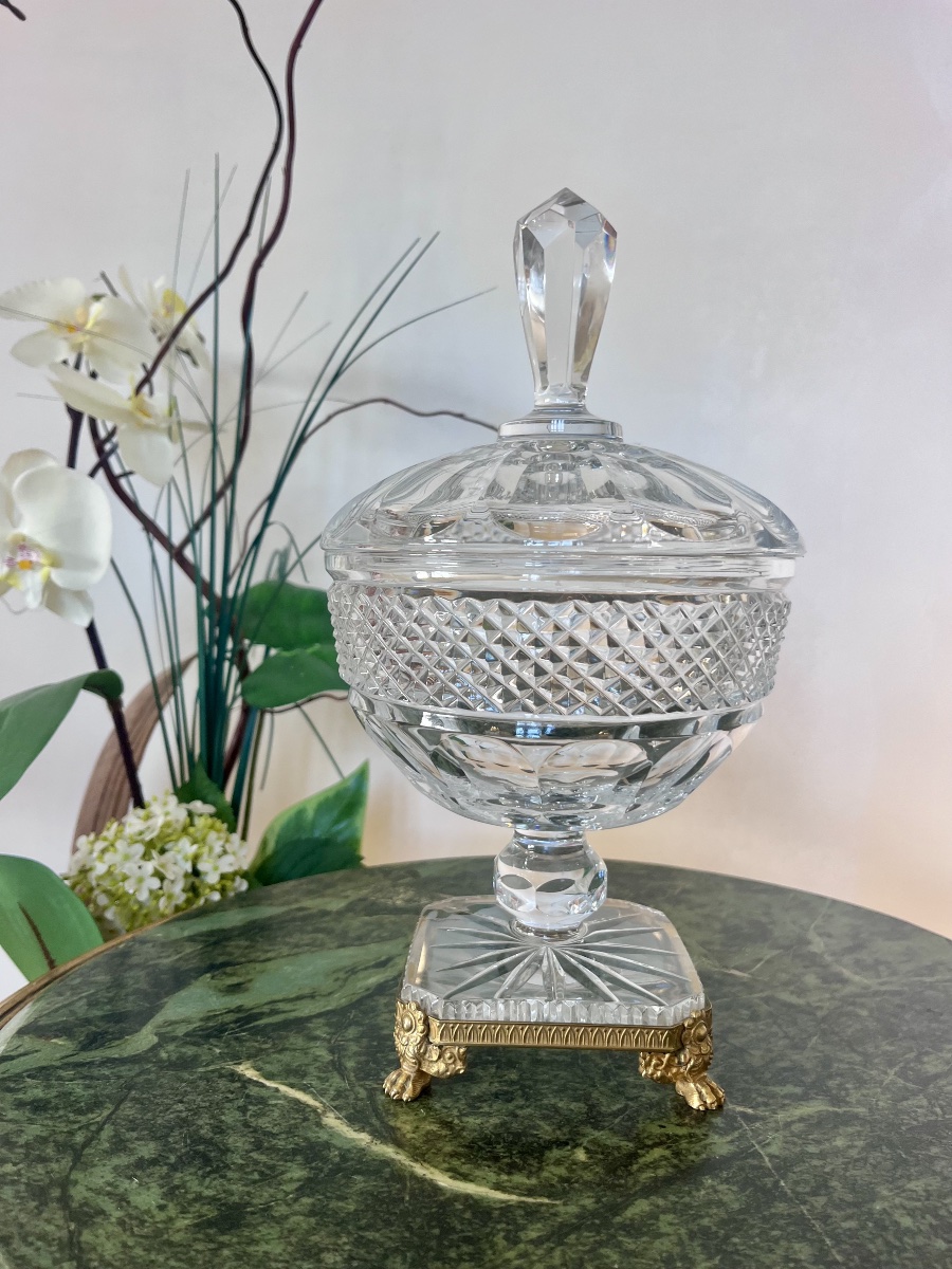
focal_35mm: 26
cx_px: 476
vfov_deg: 67.3
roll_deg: -0.6
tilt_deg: -4.2
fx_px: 953
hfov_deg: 53.1
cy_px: 634
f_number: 1.6
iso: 80
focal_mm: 5.1
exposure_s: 1/121
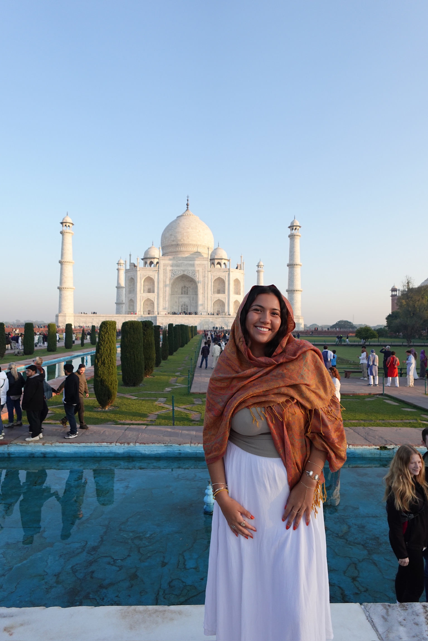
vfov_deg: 84.0
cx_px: 214
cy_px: 320
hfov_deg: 61.9
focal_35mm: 20
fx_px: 357
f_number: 2
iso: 125
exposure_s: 1/1000
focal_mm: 7.6
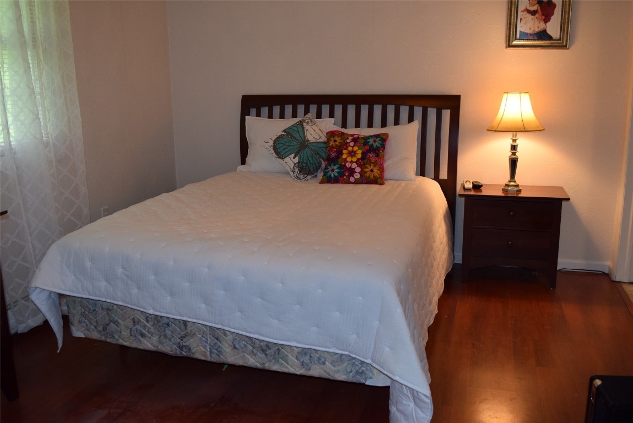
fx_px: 581
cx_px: 316
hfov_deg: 57.2
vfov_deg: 40.0
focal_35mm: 33
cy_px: 212
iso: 800
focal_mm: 22
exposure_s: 1/100
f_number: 5
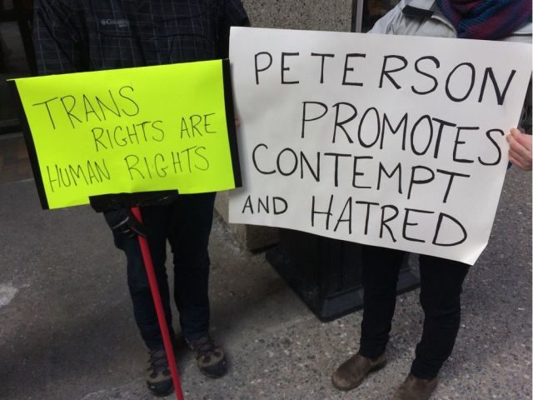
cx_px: 266
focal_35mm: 29
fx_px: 447
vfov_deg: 48.2
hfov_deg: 61.7
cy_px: 200
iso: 32
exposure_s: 1/789
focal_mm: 4.15
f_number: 2.2
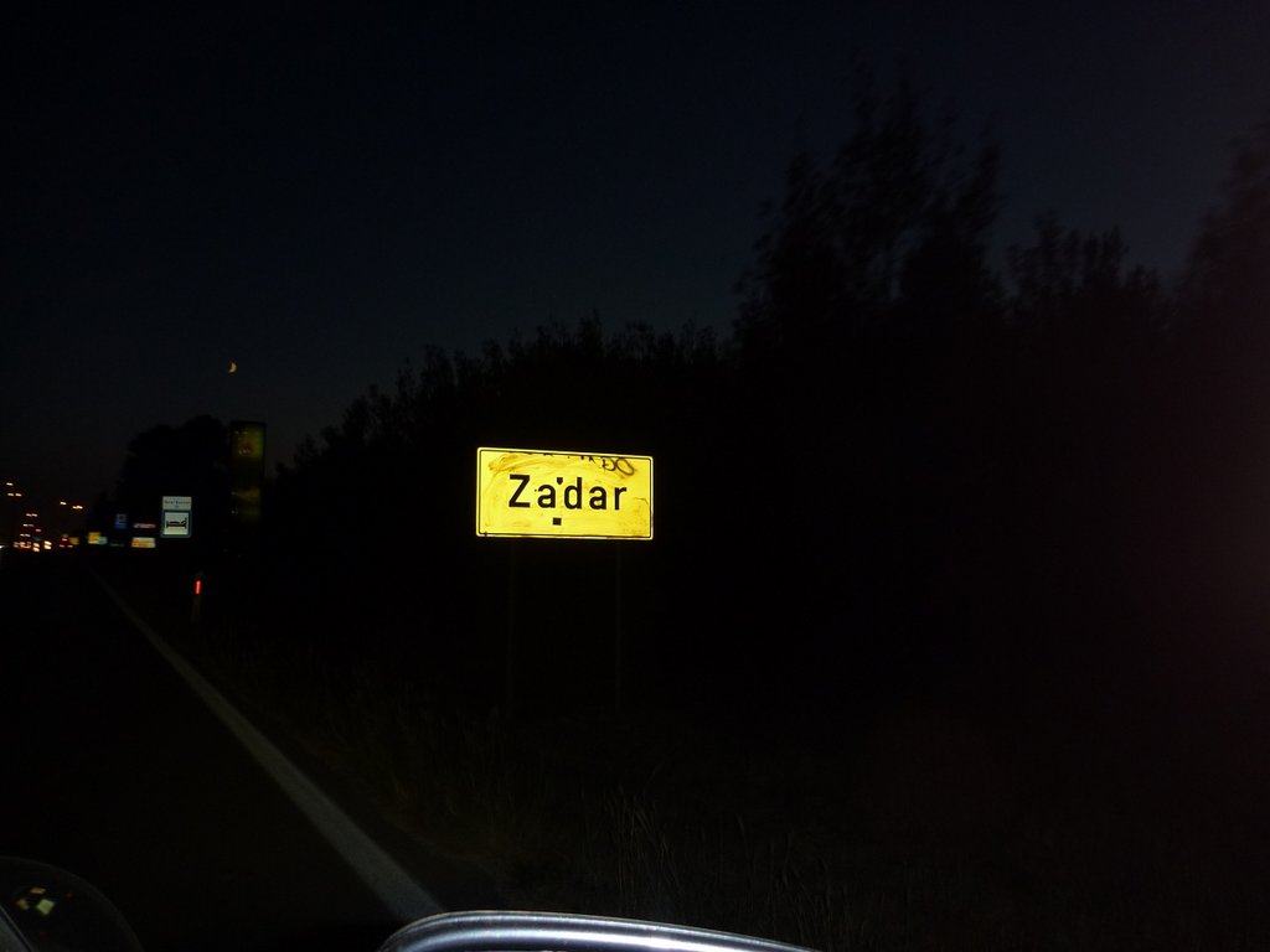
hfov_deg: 63.4
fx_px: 1027
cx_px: 635
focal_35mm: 28
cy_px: 476
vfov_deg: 49.7
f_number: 3.3
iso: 100
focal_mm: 4.9
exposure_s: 1/60
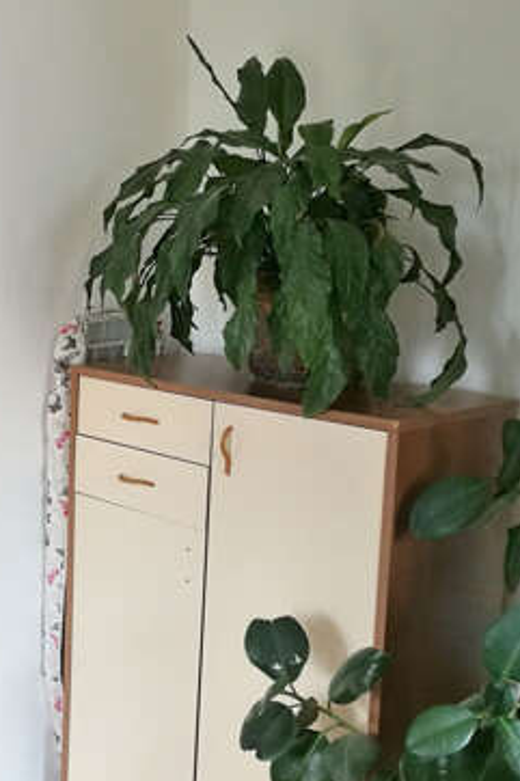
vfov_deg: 37.5
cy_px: 390
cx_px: -193
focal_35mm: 53
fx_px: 1149
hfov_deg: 22.3
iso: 160
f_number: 2.2
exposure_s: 1/50
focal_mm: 4.5
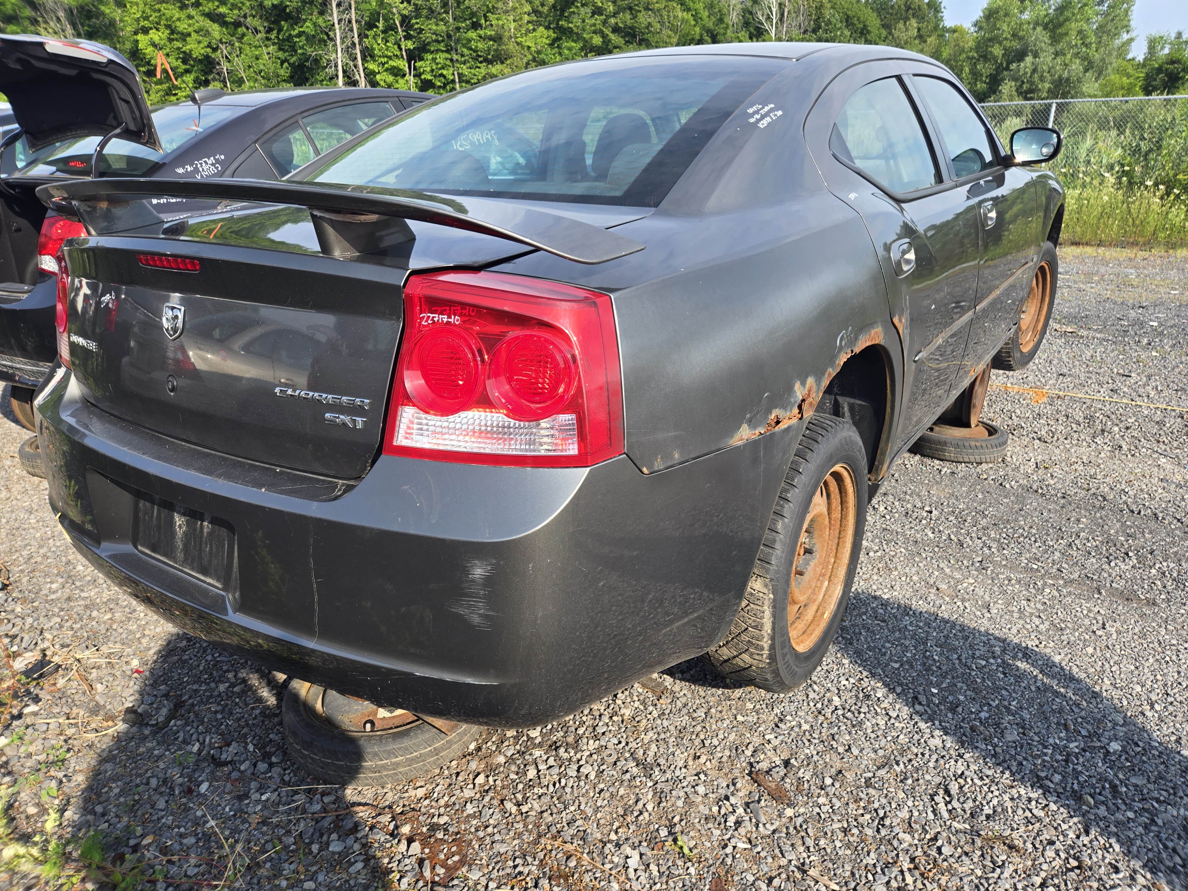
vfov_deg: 58.9
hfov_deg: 73.9
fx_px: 789
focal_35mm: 23
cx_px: 594
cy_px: 446
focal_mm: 5.4
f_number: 1.8
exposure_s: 1/677
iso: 25
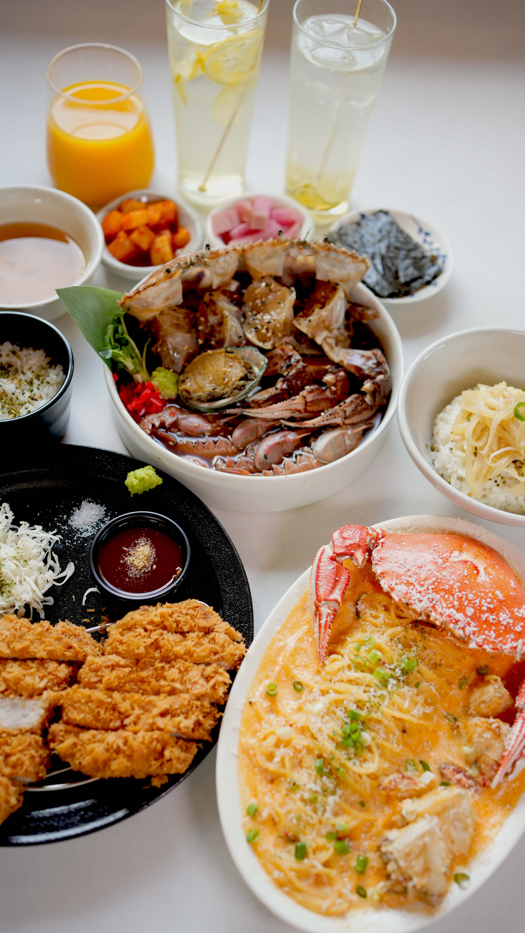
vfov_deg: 54.0
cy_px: 468
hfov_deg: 32.0
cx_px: 254
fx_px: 916
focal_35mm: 37
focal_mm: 35
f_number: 2.8
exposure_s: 1/320
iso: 640
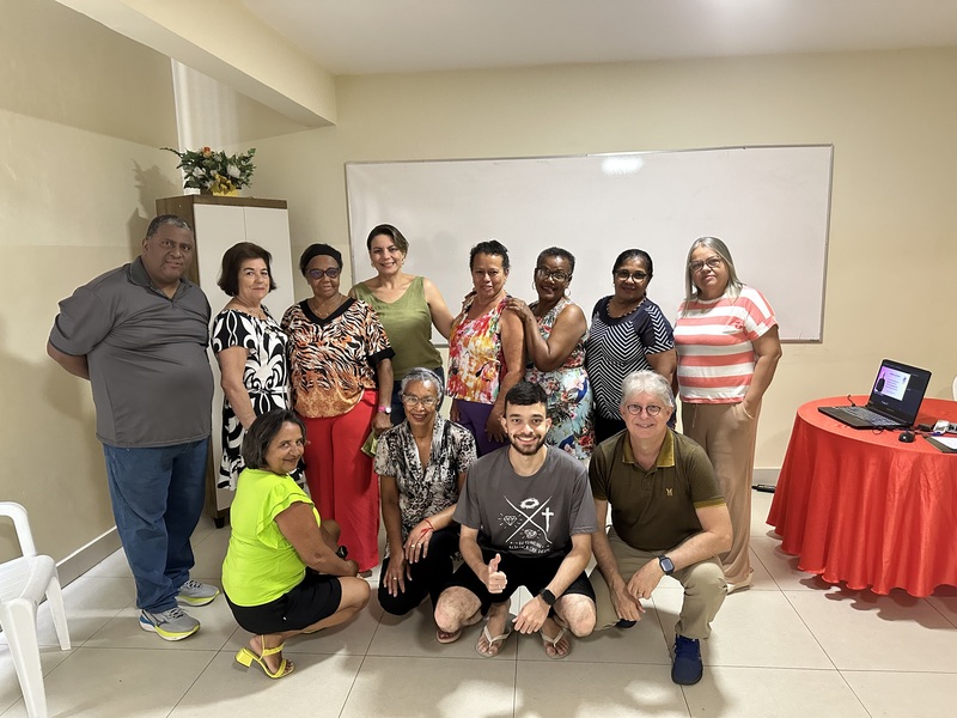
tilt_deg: -8.6
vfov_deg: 56.8
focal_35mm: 24
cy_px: 359
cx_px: 478
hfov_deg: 71.6
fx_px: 664
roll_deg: +1.0
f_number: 1.78
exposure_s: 1/60
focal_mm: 6.86
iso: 500
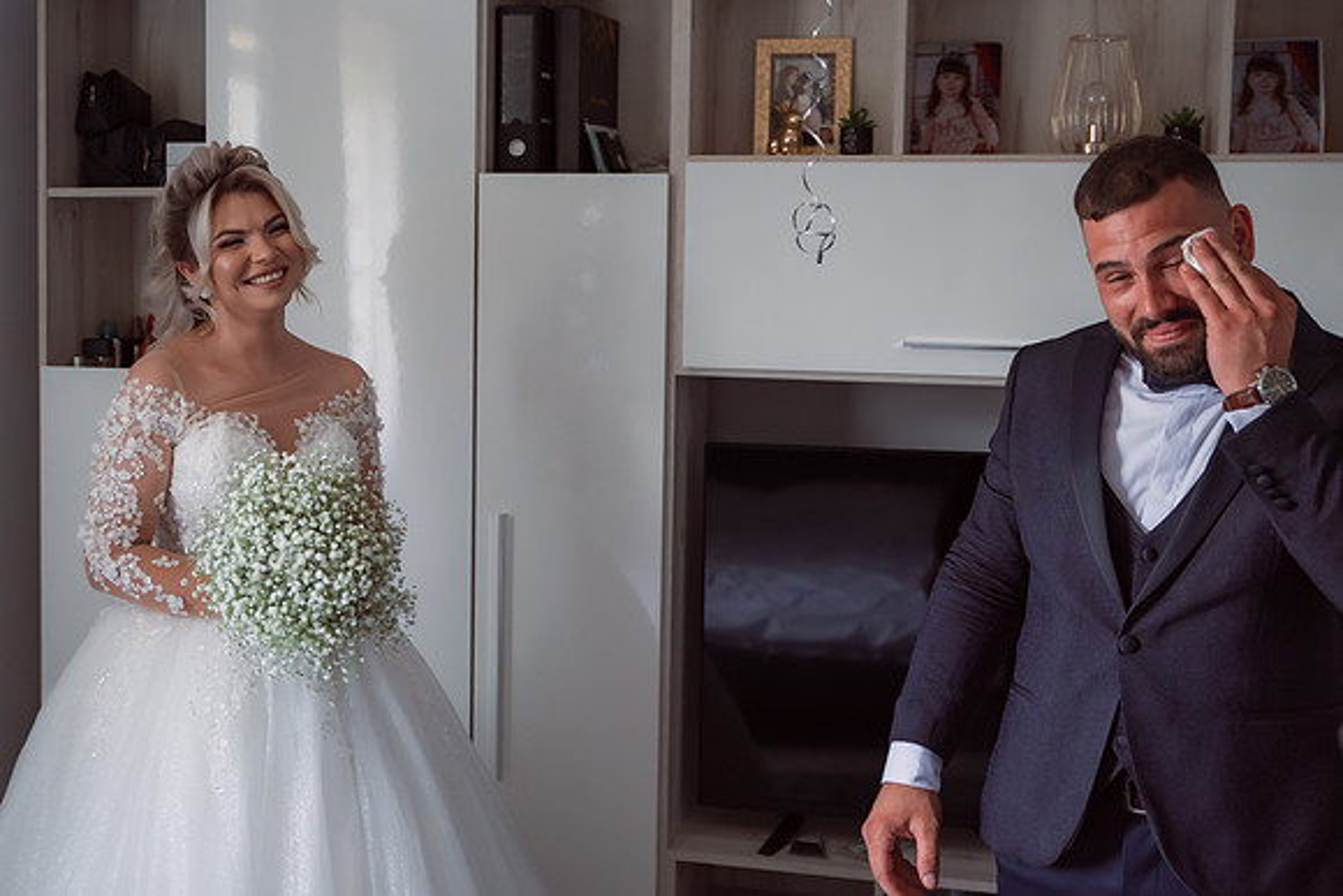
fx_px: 1985
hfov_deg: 37.3
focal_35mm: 53
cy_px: 375
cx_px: 557
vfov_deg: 25.4
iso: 500
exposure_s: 1/250
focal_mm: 45
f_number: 2.8
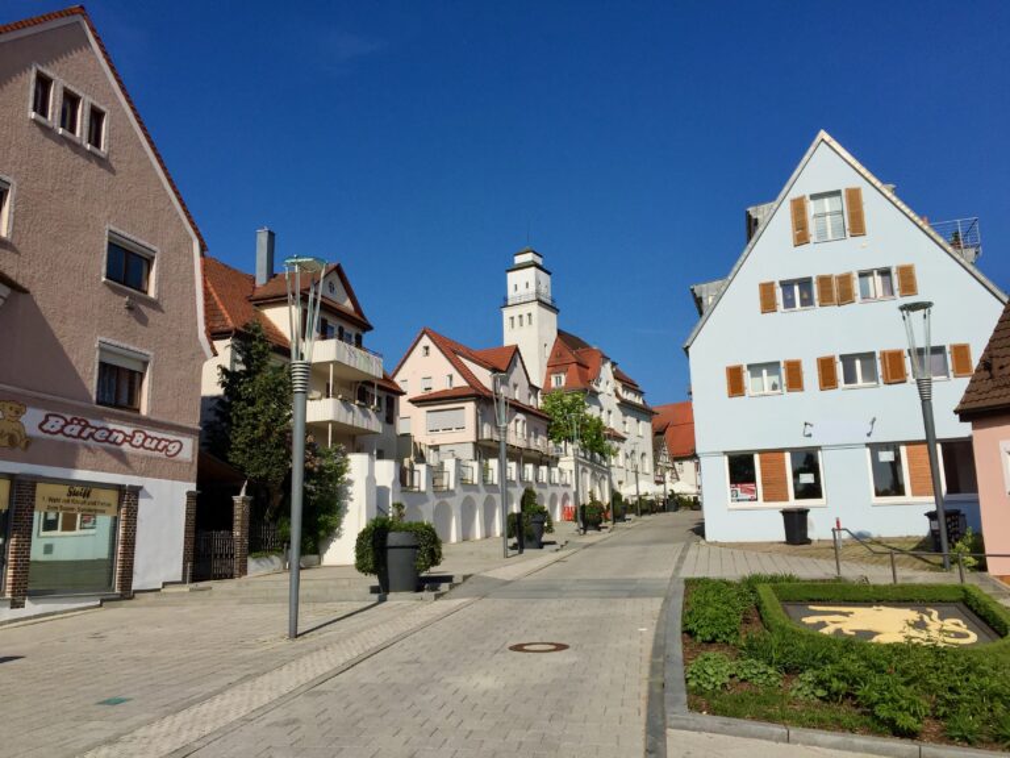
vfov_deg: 48.2
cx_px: 505
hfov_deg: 61.7
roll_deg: +0.3
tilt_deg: +12.8
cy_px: 379
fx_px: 846
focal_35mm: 29
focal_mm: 4.15
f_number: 2.2
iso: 32
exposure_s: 1/4950
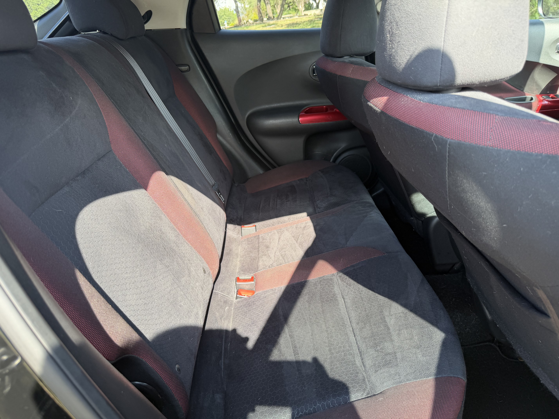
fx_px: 388
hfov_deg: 71.6
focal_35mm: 24
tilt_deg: -20.5
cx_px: 280
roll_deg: +6.7
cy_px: 210
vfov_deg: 56.8
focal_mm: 6.76
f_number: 1.78
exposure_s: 1/191
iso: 80
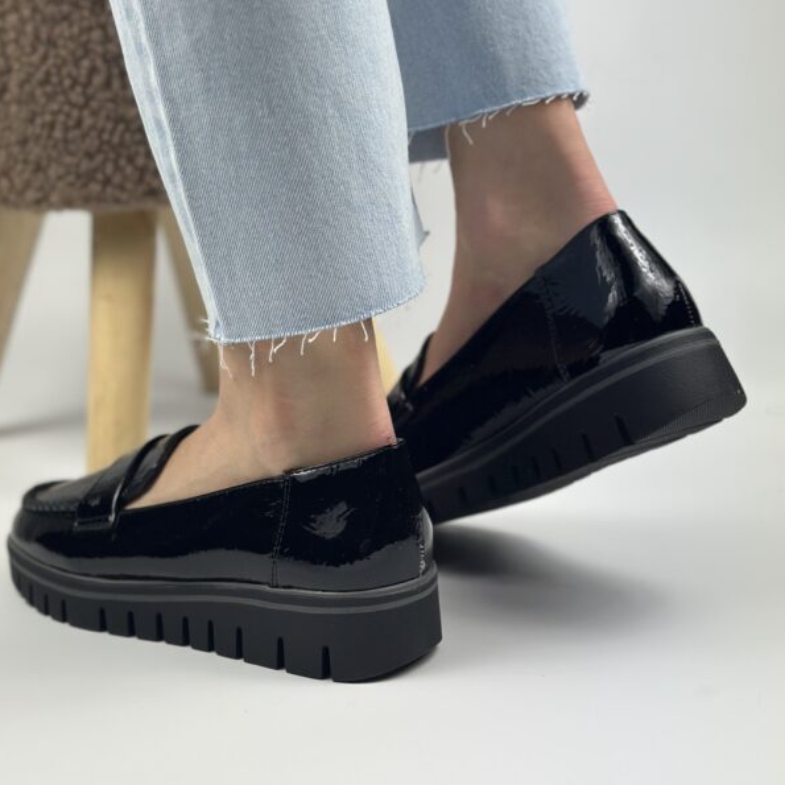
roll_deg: +3.2
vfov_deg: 30.0
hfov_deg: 30.0
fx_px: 1462
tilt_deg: -10.2
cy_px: 318
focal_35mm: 57
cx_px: 392
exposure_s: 1/1085
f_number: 1.78
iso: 80
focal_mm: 6.86
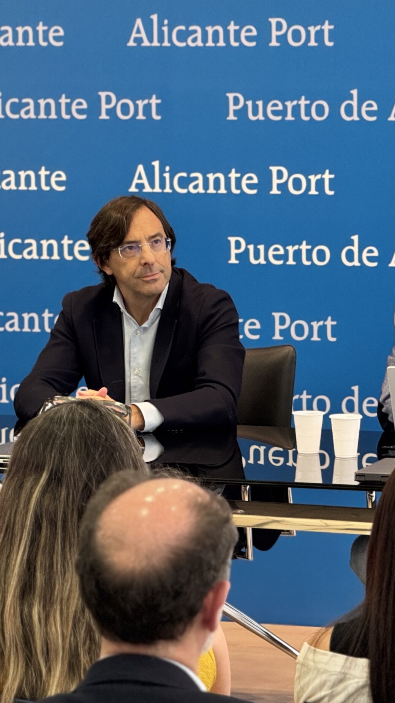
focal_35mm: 181
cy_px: 351
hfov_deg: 6.7
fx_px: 3370
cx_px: 186
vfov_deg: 11.9
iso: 250
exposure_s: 1/50
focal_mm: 15.66
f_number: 2.8
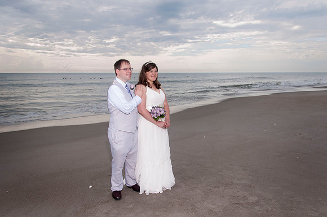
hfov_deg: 66.8
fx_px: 248
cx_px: 164
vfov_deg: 47.3
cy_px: 108
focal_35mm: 27
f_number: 8
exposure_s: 1/250
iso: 100
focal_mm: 18
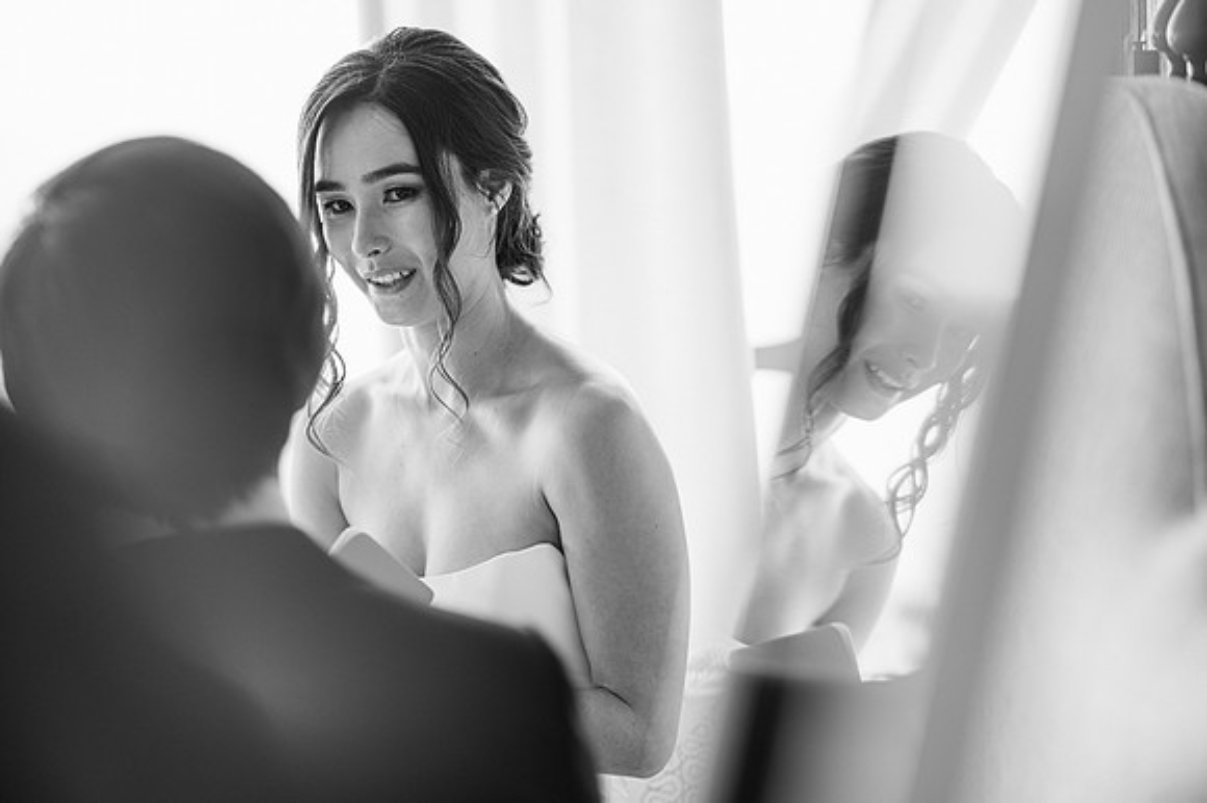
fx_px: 2913
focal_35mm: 87
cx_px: 604
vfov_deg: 15.7
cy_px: 402
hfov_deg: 23.4
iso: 100
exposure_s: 1/125
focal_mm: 85
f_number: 2
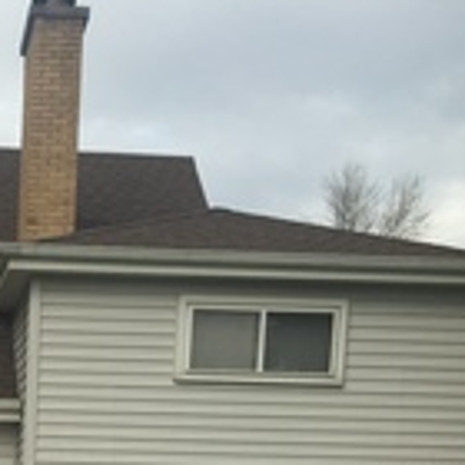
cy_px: 754
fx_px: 1337
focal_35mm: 88
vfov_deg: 17.2
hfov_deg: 18.7
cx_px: -83
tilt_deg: -6.9
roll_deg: -1.7
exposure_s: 1/648
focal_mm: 4.15
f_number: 2.2
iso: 32
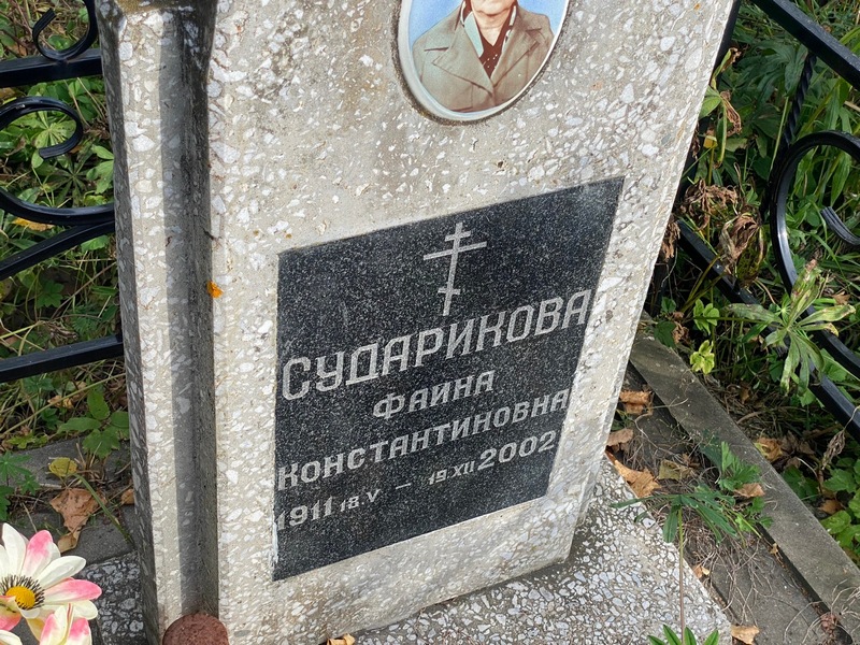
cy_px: 322
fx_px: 1292
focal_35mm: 52
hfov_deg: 36.8
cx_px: 430
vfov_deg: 28.0
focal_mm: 6
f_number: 2
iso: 20
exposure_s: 1/452
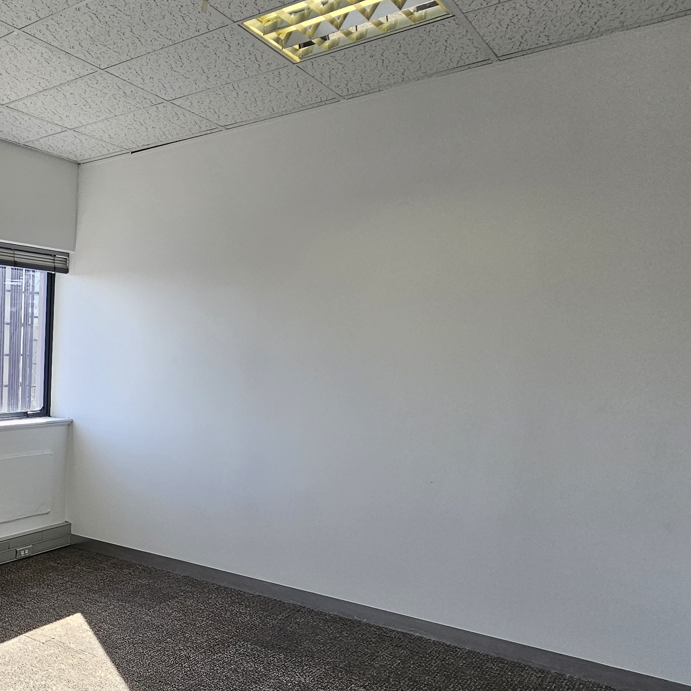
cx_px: -114
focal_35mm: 28
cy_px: 440
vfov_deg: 56.5
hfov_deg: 41.6
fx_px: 632
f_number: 2.2
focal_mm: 2.2
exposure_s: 1/100
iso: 64
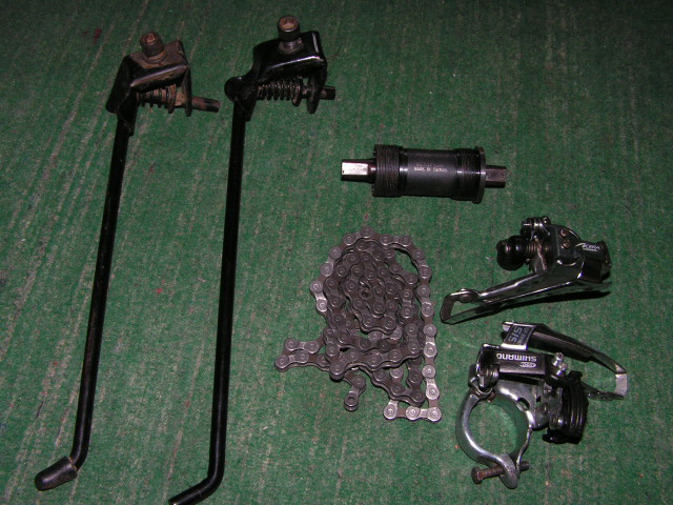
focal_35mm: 38
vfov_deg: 37.7
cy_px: 252
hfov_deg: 49.0
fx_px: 739
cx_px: 336
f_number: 5.6
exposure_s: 1/40
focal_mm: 6.3
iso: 100
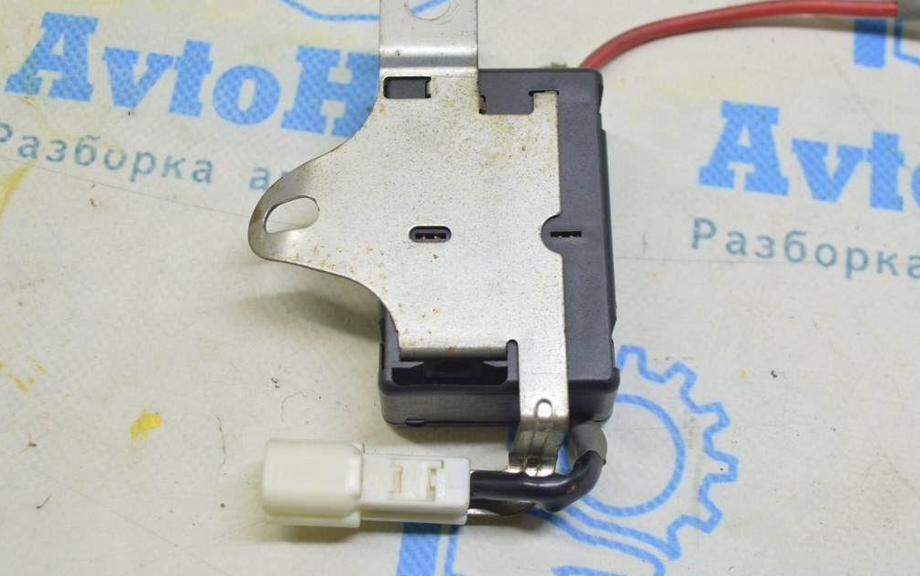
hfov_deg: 37.2
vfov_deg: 23.8
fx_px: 1367
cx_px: 461
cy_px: 276
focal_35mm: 55
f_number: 5.6
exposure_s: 1/20
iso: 400
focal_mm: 35
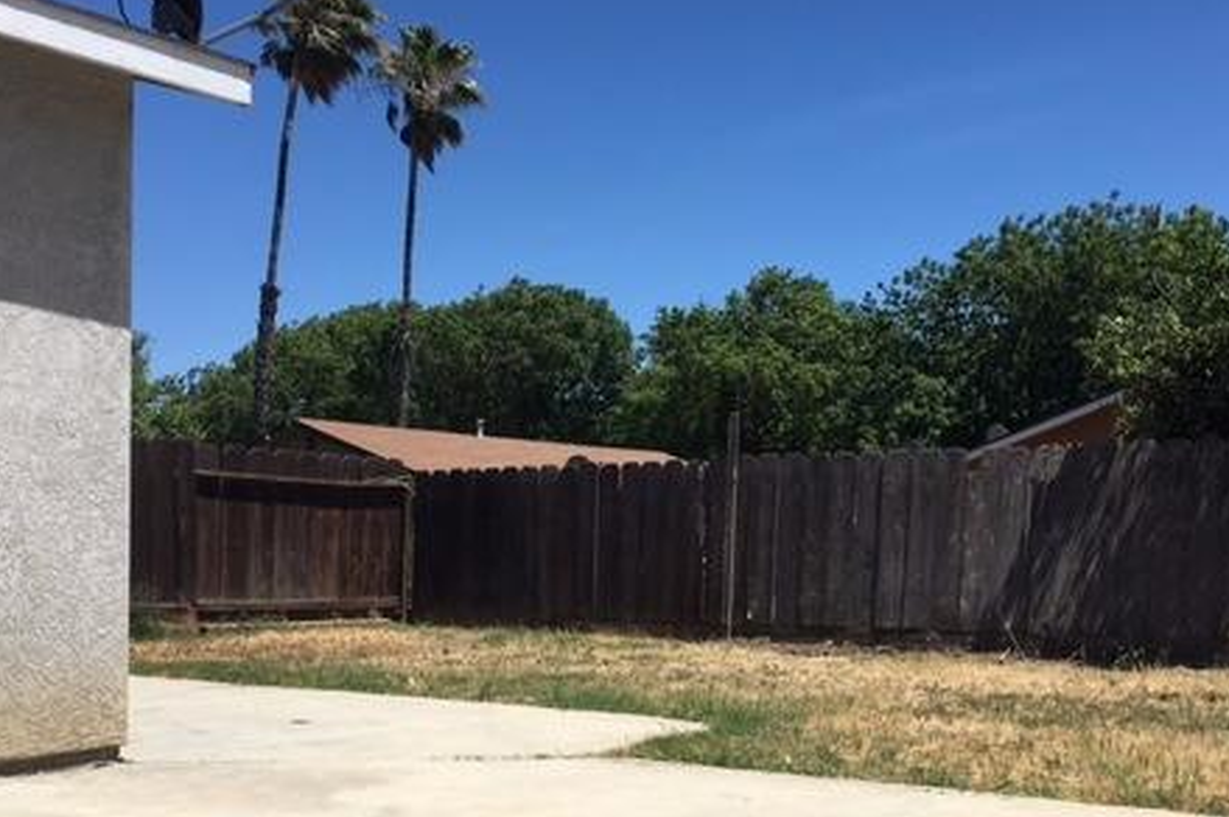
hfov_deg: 44.5
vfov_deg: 30.4
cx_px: 613
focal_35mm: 44
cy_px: 506
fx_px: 1501
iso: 25
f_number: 2.2
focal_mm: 4.15
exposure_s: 1/2262
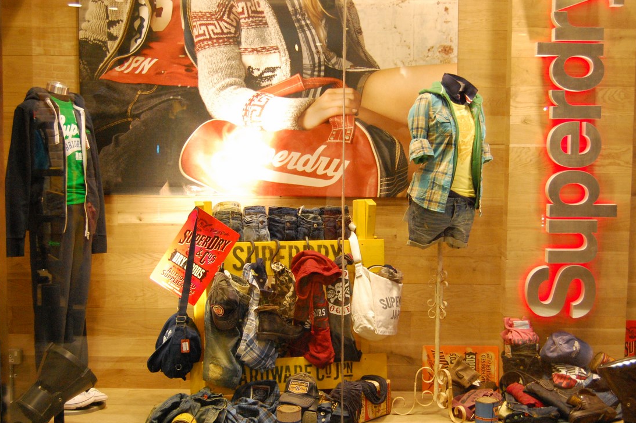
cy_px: 232
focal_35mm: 56
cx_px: 335
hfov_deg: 35.7
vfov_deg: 24.1
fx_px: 989
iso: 1600
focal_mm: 34
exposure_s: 1/60
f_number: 4.5
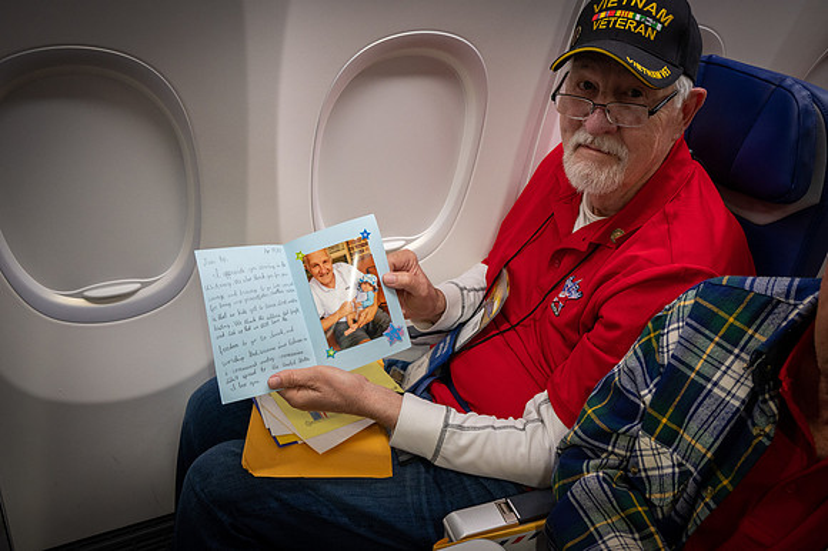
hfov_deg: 59.5
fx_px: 724
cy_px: 276
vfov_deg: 41.7
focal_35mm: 32
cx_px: 414
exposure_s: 1/60
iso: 4000
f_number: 6.3
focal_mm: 31.5
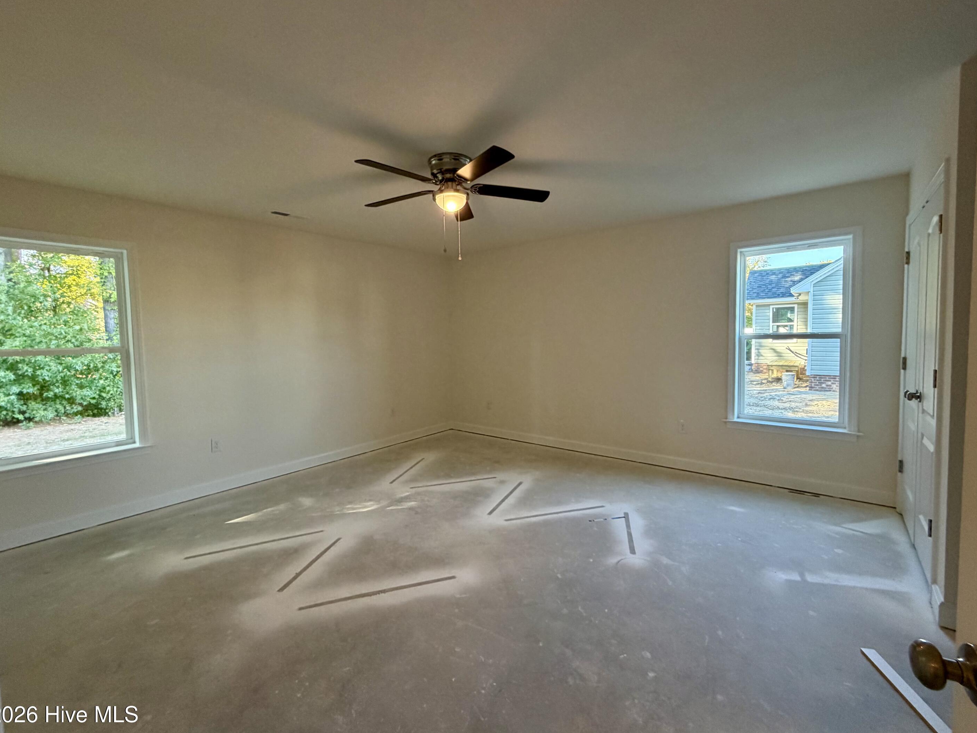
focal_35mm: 15
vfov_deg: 81.7
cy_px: 358
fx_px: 423
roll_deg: +1.8
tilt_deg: -4.8
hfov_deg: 98.2
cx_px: 494
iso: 250
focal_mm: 2.22
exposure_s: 1/60
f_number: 2.2
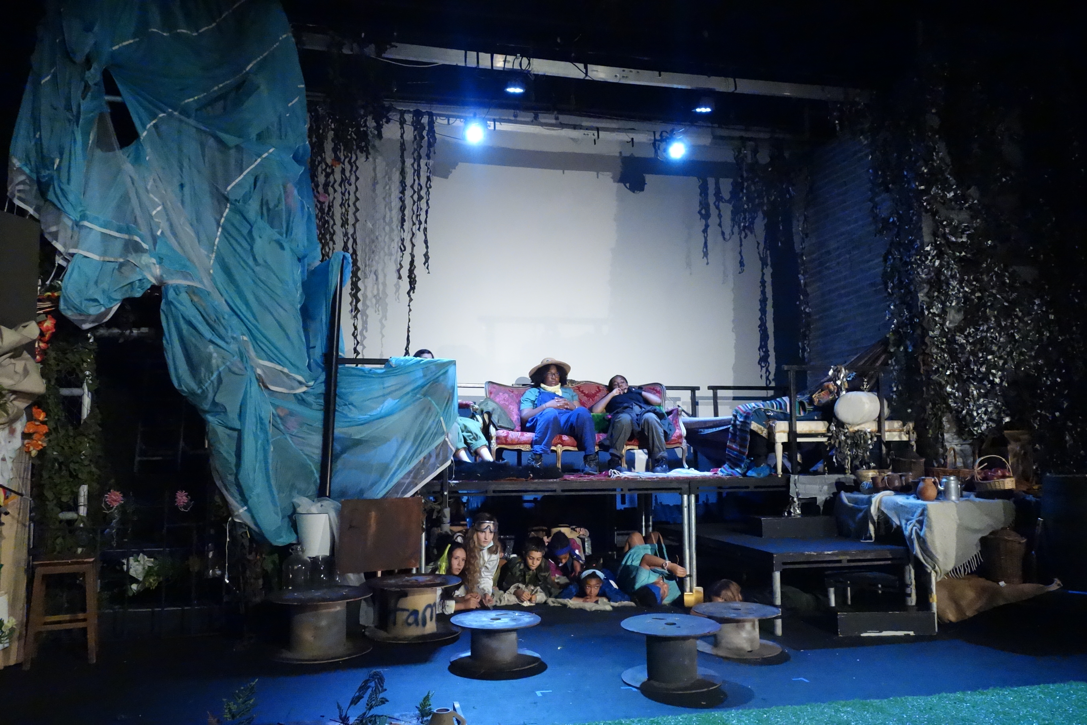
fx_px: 845
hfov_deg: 65.5
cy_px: 362
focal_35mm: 28
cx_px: 544
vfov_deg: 46.4
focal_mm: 10.4
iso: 6400
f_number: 3.5
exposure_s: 1/200
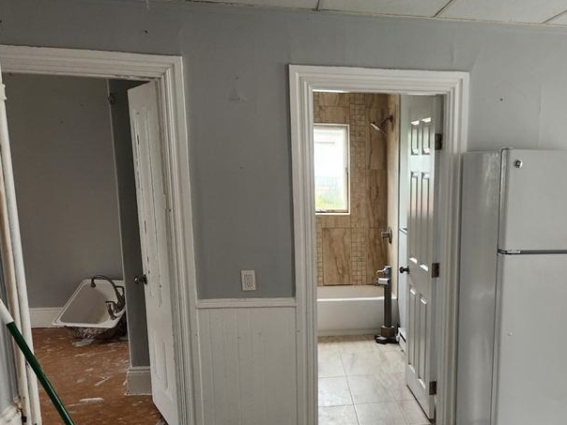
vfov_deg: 36.2
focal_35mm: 39
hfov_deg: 46.0
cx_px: 434
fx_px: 639
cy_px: 306
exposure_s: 1/180
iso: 160
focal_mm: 5.4
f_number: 1.8
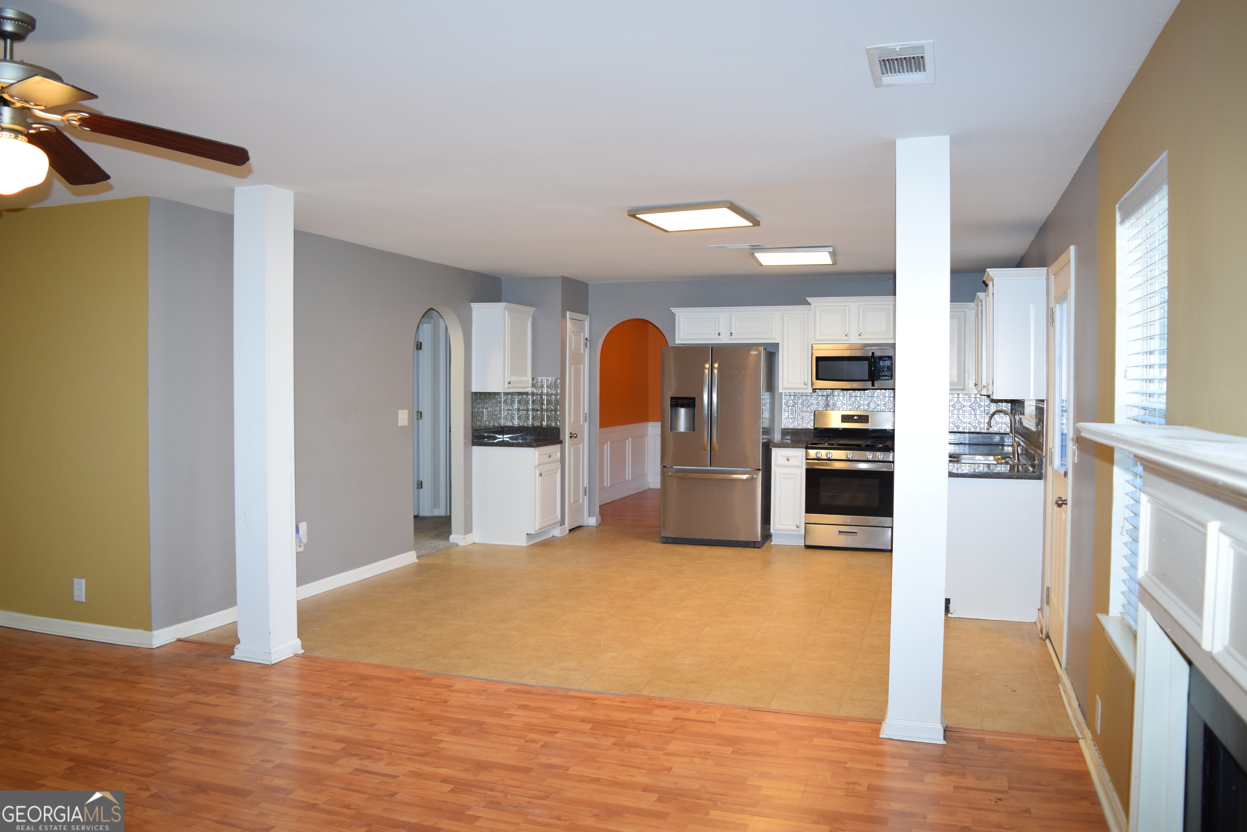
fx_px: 935
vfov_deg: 48.0
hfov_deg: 67.4
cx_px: 624
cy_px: 416
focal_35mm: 27
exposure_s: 1/60
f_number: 4
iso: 450
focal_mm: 18
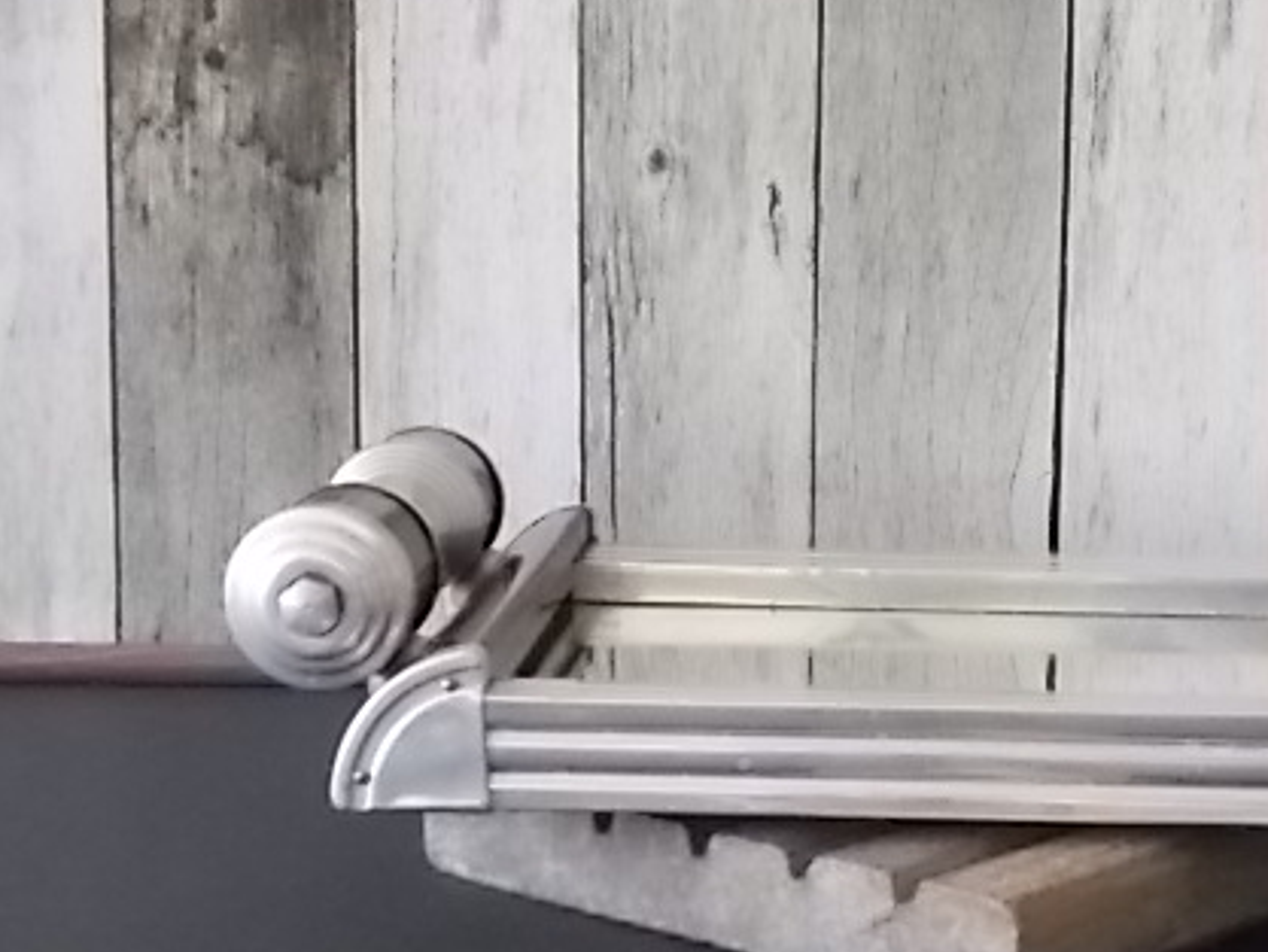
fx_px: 3261
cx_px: 934
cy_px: 563
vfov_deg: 16.6
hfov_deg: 21.8
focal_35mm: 89
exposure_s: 1/25
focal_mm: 10.3
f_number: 4.9
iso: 800
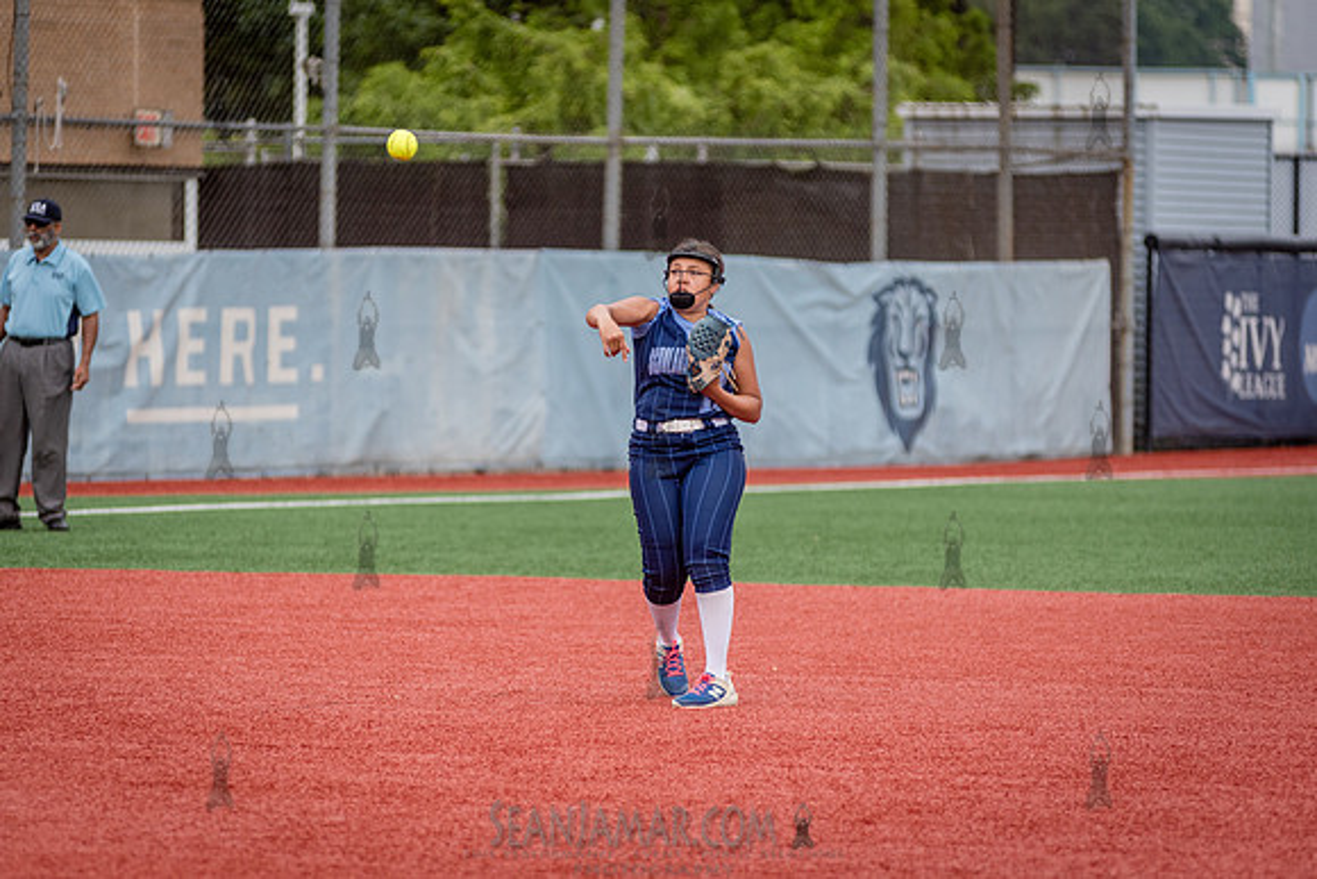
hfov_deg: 10.3
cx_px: 658
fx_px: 7318
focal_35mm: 200
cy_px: 440
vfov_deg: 6.9
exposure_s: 1/2000
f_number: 3.5
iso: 800
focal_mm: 200
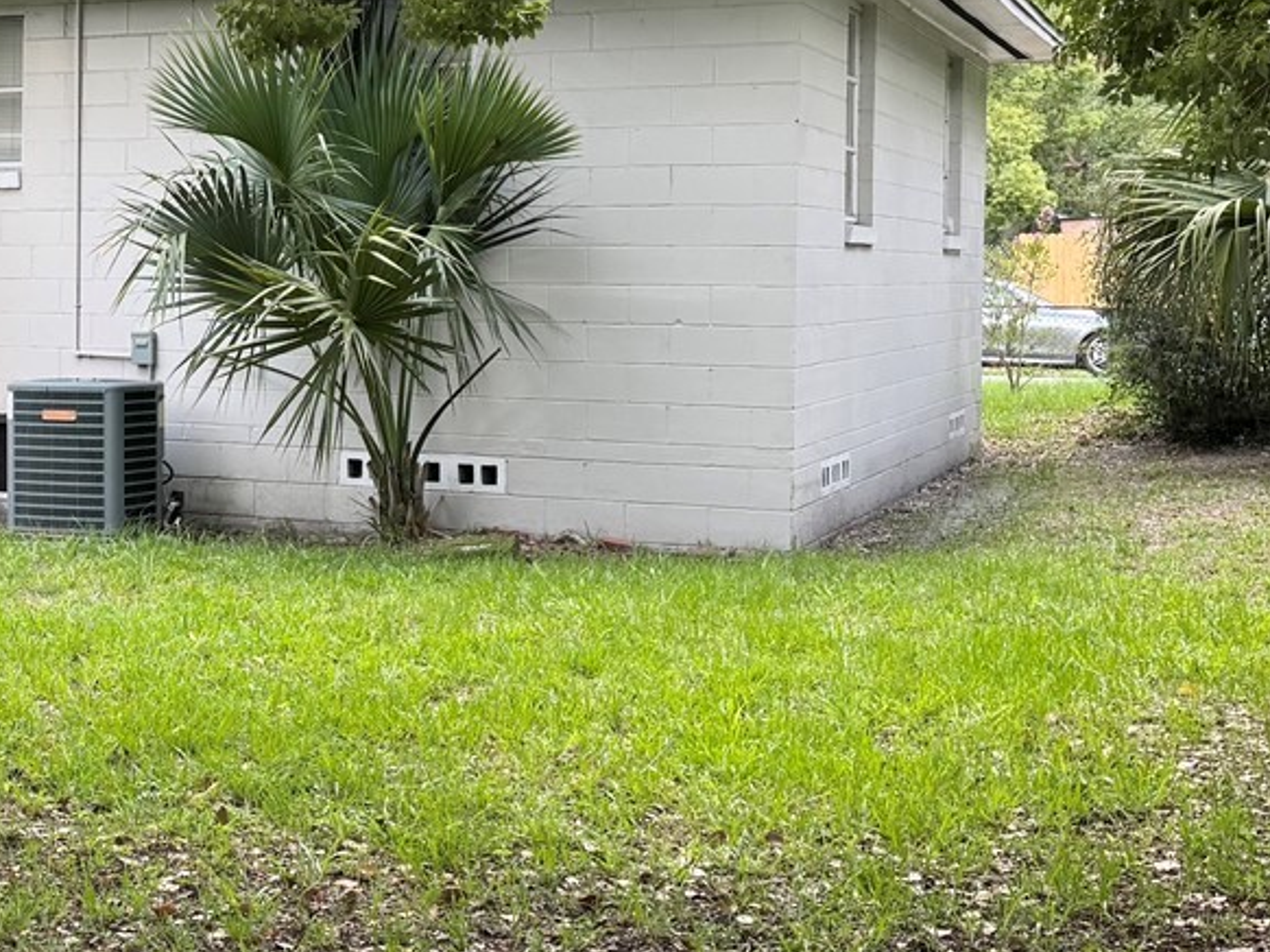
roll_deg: -0.2
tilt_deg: -1.3
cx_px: -85
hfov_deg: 27.2
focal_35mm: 66
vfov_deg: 22.1
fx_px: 2420
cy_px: 284
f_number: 1.78
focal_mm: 6.76
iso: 125
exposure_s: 1/121
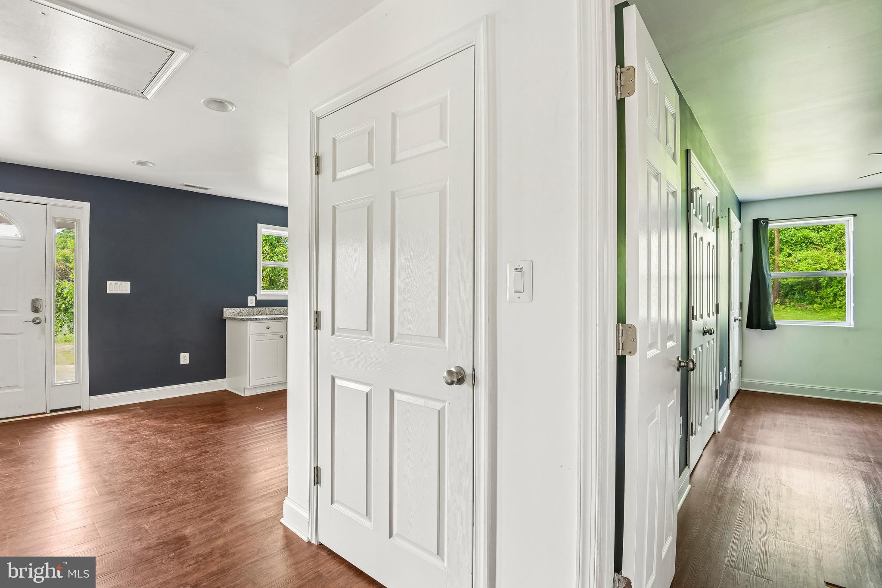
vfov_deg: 73.7
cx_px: 441
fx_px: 392
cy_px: 294
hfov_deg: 96.7
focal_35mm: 16
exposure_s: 1/10
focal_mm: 16
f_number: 8
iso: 400
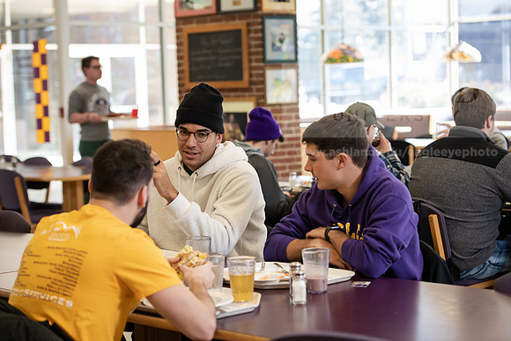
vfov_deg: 15.9
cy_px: 170
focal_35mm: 86
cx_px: 256
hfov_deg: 23.6
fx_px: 1221
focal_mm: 86
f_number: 3.5
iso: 1000
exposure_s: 1/200
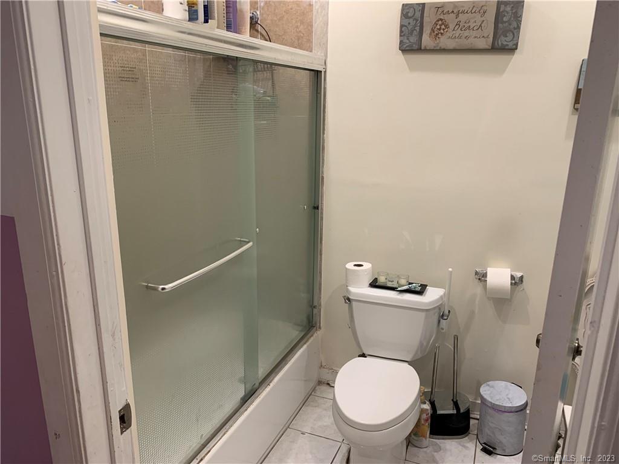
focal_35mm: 26
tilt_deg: -16.2
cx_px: 310
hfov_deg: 67.3
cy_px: 232
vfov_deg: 53.1
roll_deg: -1.0
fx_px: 465
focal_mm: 4.25
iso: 125
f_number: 1.8
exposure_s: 1/60
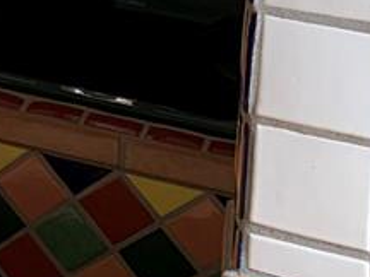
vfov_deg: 10.8
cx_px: -409
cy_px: -306
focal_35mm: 123
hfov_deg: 13.4
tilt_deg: -7.2
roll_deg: -0.4
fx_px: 1315
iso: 50
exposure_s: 1/121
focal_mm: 4.25
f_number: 1.8
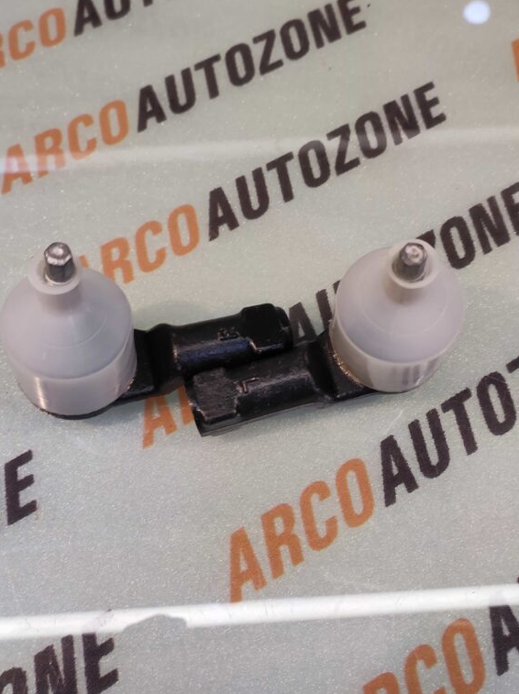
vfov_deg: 73.9
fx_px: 461
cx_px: 246
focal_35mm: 23
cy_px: 362
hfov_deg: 58.7
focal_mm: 4.74
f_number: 1.79
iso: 83
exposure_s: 1/33
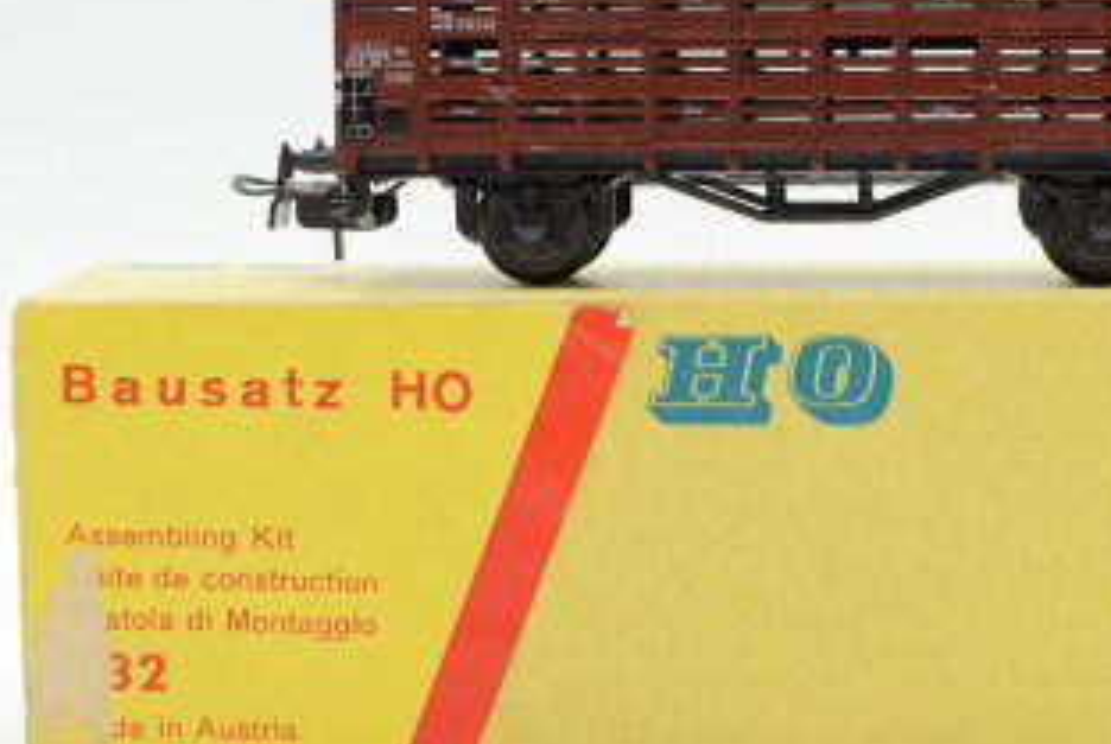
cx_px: 801
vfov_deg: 13.6
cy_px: 262
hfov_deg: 20.1
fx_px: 3120
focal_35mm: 101
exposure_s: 1/125
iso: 320
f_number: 8
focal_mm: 35
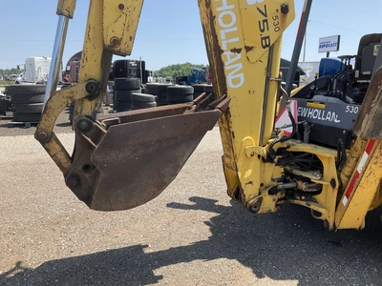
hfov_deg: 61.7
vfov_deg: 48.2
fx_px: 320
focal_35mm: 29
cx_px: 191
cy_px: 143
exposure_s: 1/912
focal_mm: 3
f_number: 1.8
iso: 25
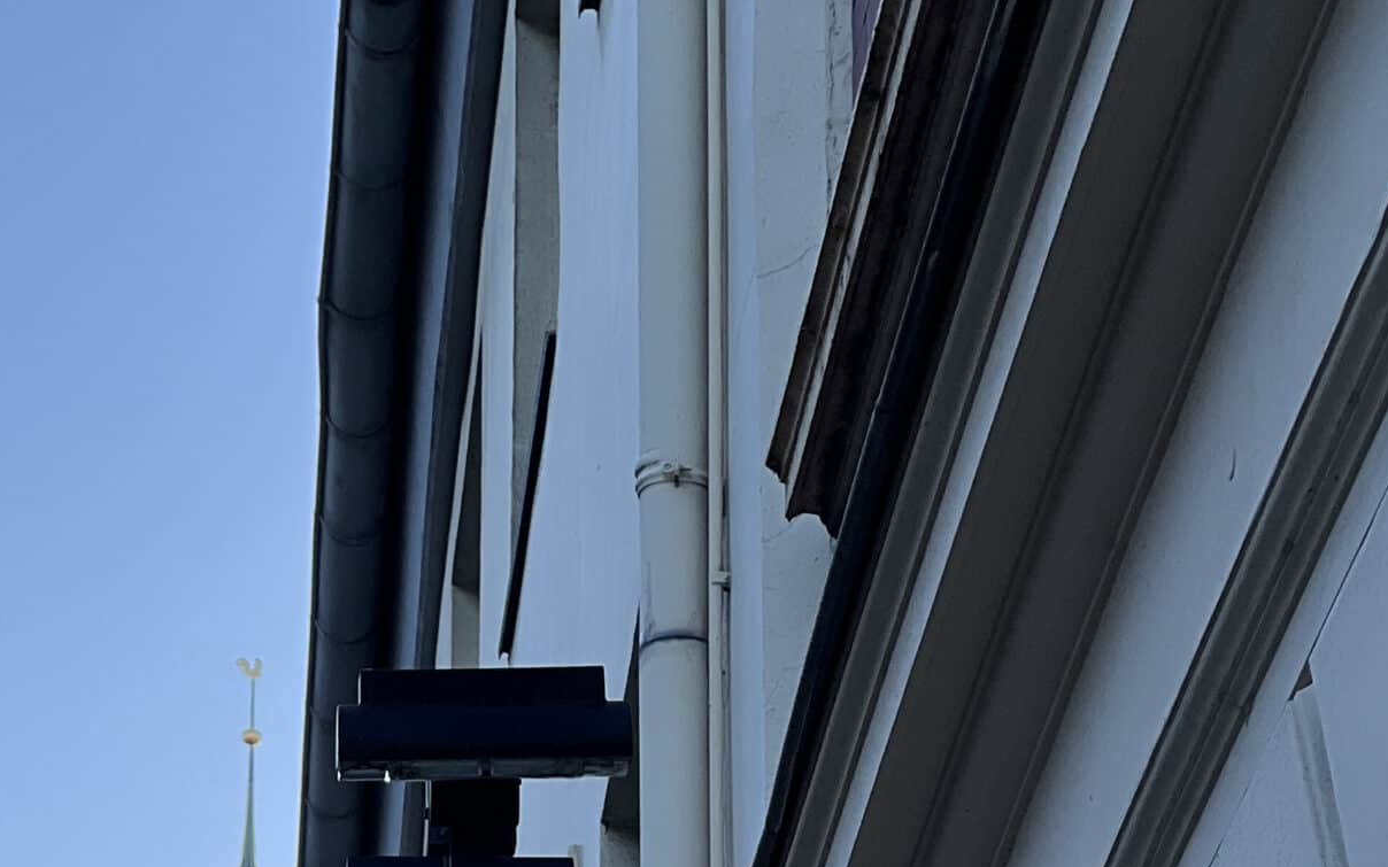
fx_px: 6544
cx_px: 457
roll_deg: -0.5
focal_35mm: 173
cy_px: 1432
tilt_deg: +19.2
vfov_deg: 7.4
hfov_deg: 12.1
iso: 20
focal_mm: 9
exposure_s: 1/121
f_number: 2.8
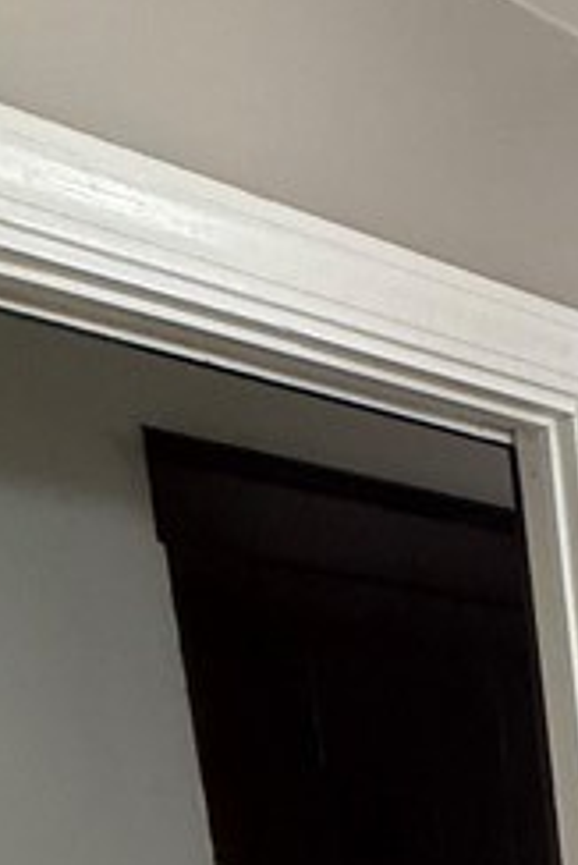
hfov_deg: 16.8
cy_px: 1227
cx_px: 1149
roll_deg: +1.5
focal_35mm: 61
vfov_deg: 26.1
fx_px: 1467
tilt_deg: -13.2
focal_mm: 2.22
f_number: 2.2
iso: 250
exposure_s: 1/60
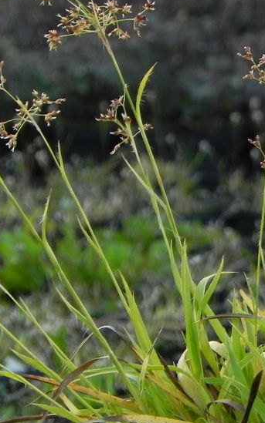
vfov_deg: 4.1
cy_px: 235
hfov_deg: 2.6
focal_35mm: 509
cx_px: 394
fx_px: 5883
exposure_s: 1/40
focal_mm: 44
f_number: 5
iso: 160
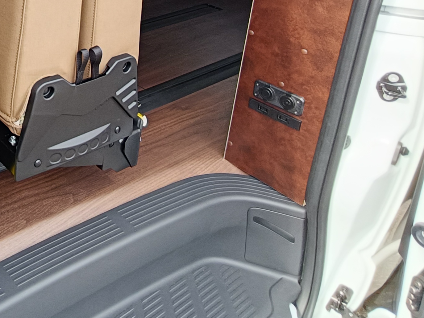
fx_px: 466
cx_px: -35
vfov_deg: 32.7
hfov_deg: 40.3
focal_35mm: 38
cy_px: -39
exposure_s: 1/100
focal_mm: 1.68
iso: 160
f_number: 2.2
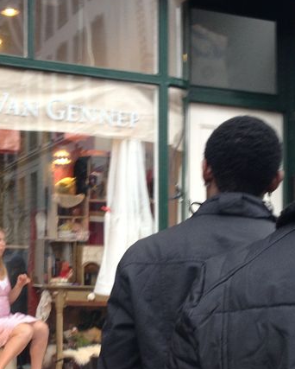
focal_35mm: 80
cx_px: 86
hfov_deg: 19.1
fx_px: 872
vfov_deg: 23.7
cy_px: 246
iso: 50
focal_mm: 4.28
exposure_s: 1/40
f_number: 2.4
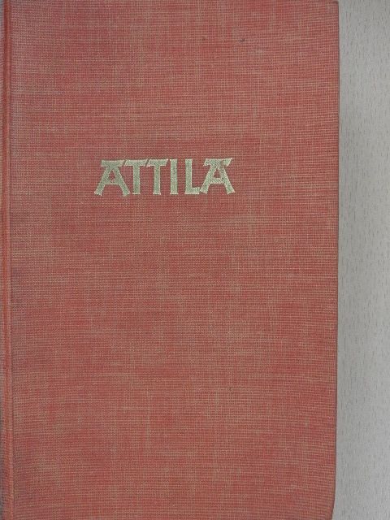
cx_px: 195
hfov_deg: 22.6
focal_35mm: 65
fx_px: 976
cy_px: 260
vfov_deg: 29.8
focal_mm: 11.6
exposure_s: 1/25
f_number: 4.8
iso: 400
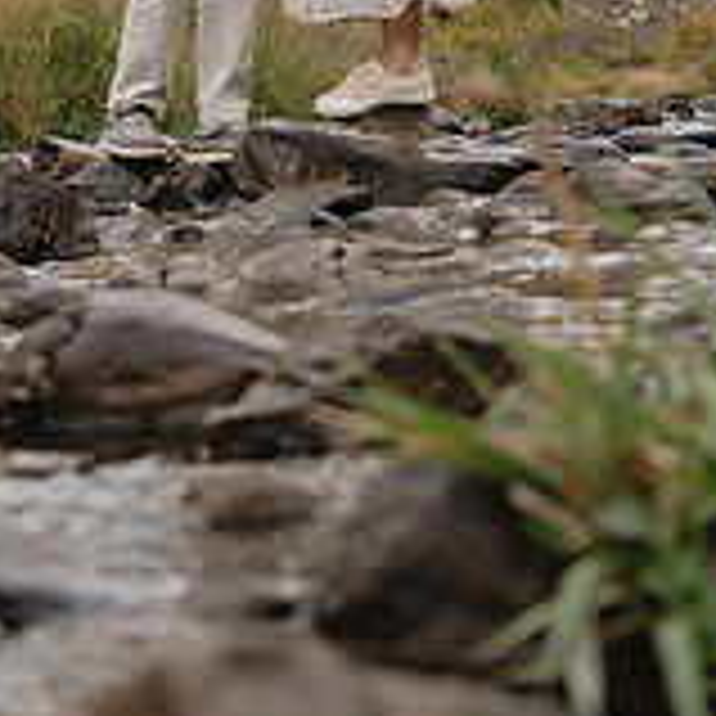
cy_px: 140
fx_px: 1966
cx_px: 230
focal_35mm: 84
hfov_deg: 20.6
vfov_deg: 20.4
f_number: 3.5
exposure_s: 1/250
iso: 320
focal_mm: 35
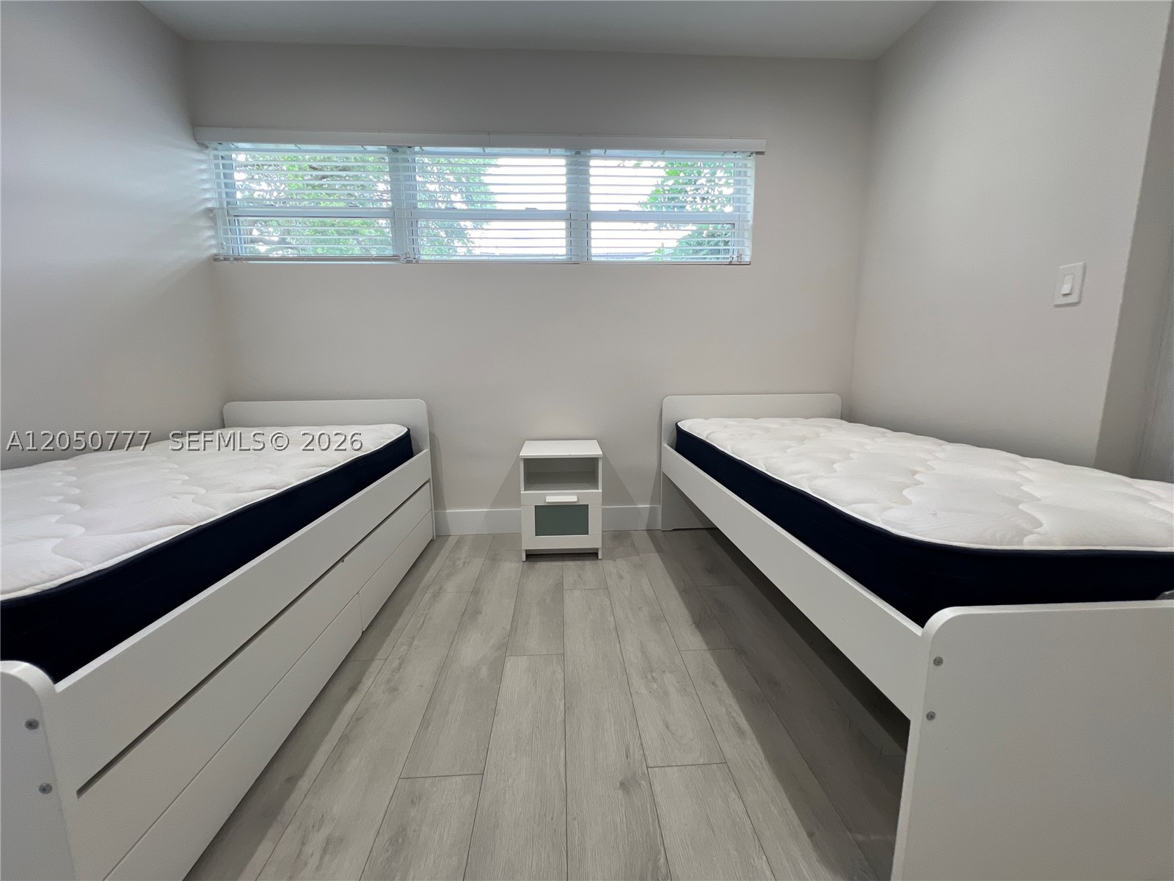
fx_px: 441
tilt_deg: -9.2
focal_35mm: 13
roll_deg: -0.1
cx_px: 587
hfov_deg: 106.2
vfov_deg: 89.9
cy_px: 440
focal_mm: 1.57
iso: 160
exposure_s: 1/120
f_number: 1.8
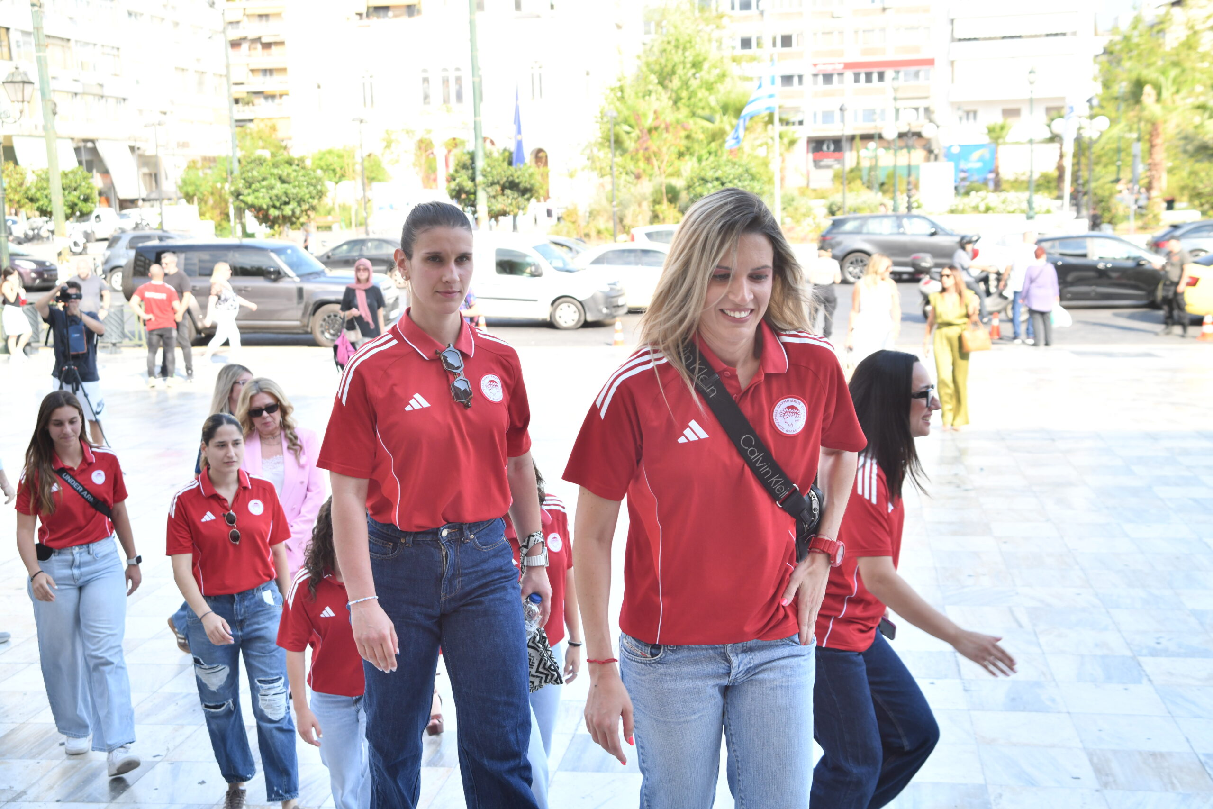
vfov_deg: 29.9
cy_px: 404
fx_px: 1516
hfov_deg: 43.6
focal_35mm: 45
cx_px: 606
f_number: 6.3
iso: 640
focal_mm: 45
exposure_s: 1/400
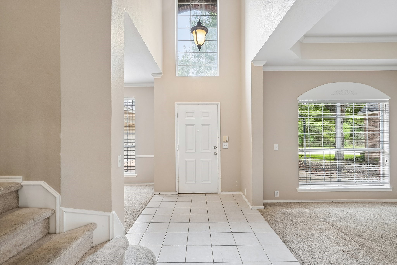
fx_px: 182
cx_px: 198
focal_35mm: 16
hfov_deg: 95.0
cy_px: 132
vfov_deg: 72.0
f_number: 8
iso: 400
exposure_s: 1/30
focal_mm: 16.5
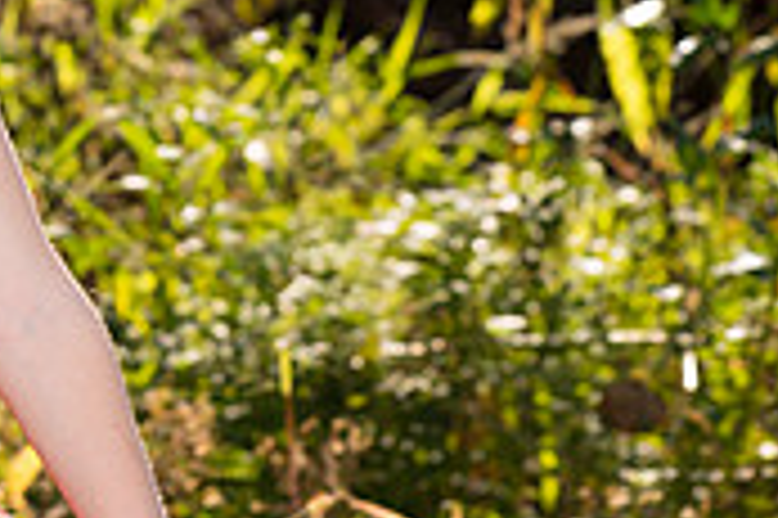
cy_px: 10
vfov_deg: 3.0
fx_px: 9759
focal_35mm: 452
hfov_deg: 4.5
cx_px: -192
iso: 50
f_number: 4.5
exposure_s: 1/250
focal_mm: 110
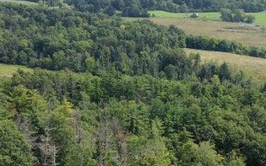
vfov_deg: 18.4
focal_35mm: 69
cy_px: 166
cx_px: 160
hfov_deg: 29.7
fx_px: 500
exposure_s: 1/1250
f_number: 1.8
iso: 100
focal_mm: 8.67
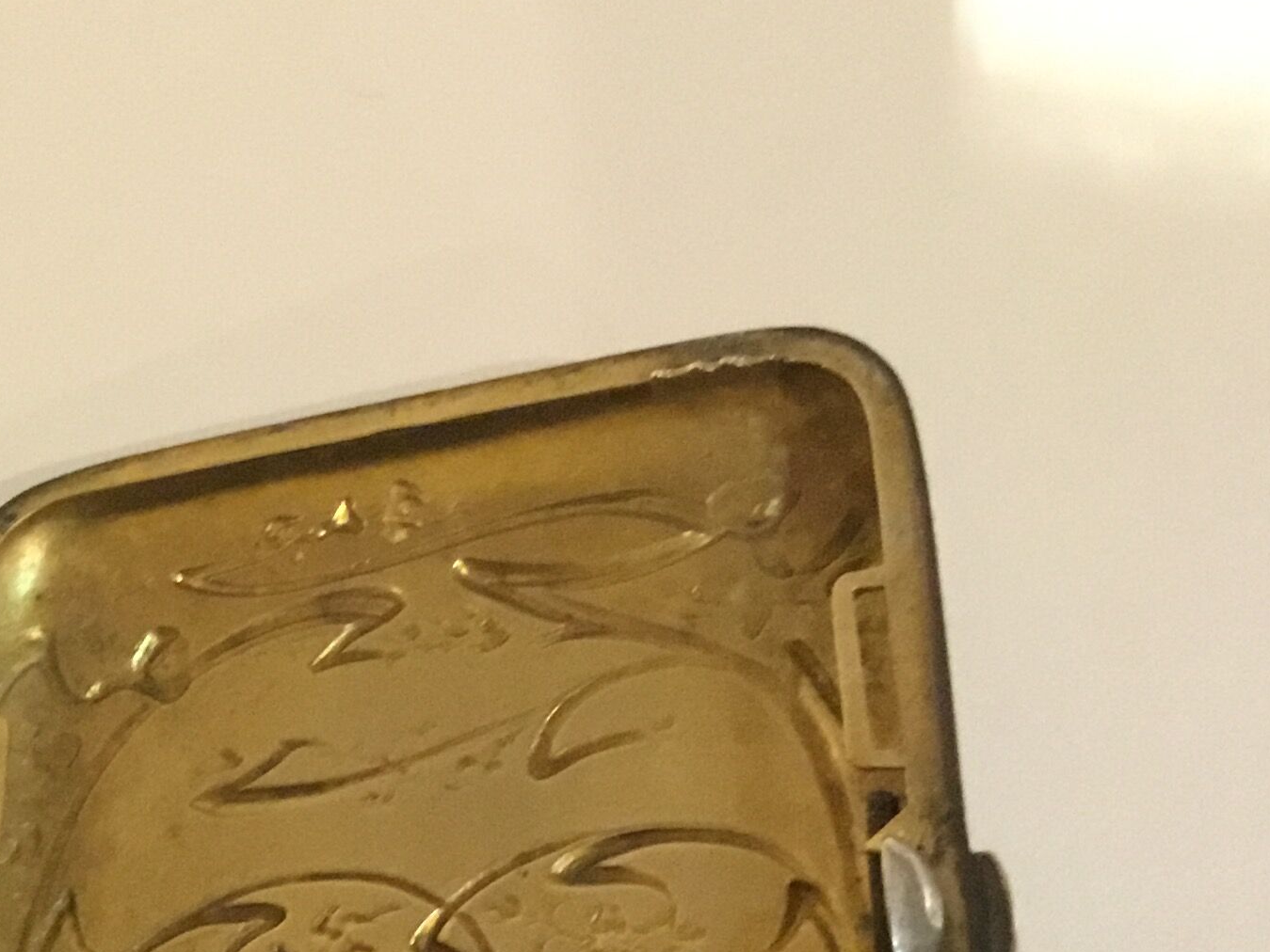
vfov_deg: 18.8
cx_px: 8
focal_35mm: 75
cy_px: 1084
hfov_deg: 24.8
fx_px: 2752
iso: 250
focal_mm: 3.3
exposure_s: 1/17
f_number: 2.4
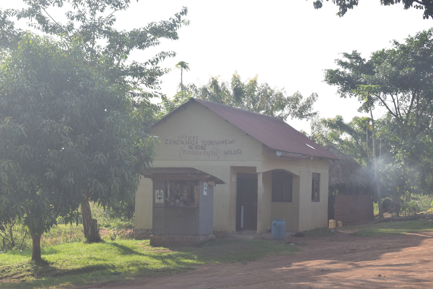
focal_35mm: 82
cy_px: 144
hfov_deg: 24.6
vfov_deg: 16.6
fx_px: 992
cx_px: 216
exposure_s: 1/250
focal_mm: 55
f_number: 8
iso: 220
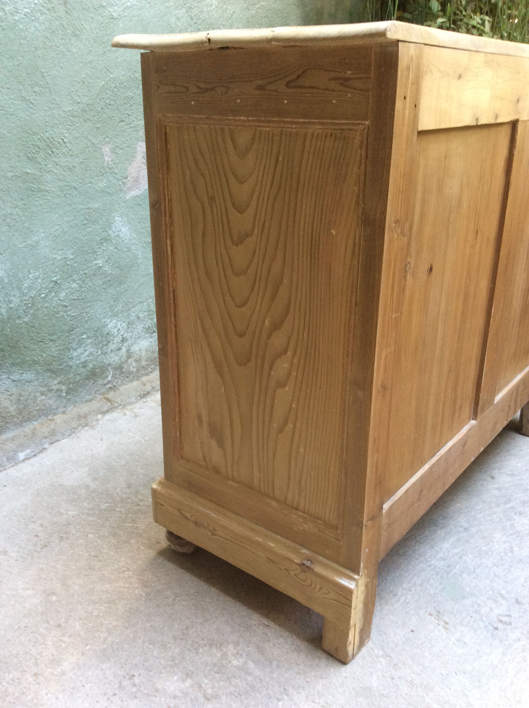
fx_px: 654
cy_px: 354
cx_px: 264
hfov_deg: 44.1
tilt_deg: -22.4
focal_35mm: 32
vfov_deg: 56.9
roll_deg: -0.9
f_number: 2.4
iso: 80
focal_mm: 3.3
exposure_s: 1/25
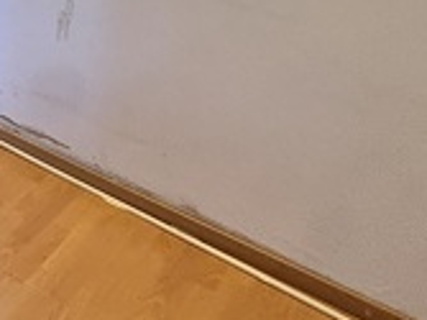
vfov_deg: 20.6
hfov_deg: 25.1
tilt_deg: -2.8
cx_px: -233
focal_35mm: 56
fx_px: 690
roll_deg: -1.3
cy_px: -207
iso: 800
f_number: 2.2
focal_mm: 2.22
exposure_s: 1/60
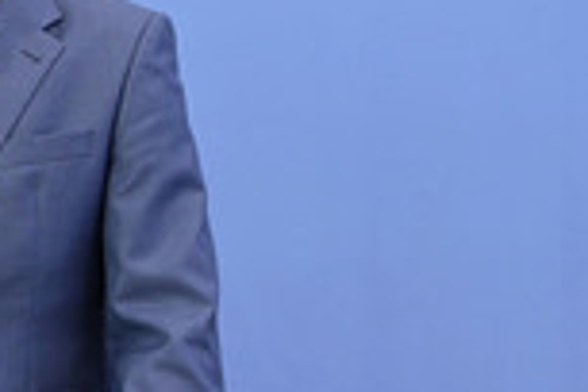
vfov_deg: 11.1
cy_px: 219
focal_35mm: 124
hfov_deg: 15.5
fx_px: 2025
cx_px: -233
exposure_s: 1/400
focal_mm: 42
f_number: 5.6
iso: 4000
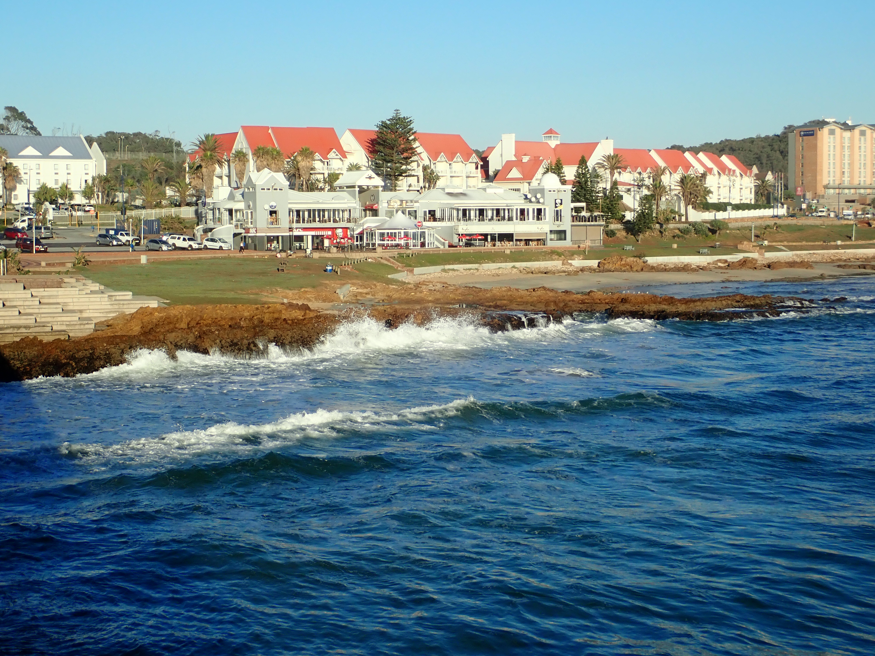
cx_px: 438
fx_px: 1643
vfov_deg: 22.6
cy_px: 328
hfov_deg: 29.8
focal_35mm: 65
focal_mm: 11.78
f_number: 5
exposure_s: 1/500
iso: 100
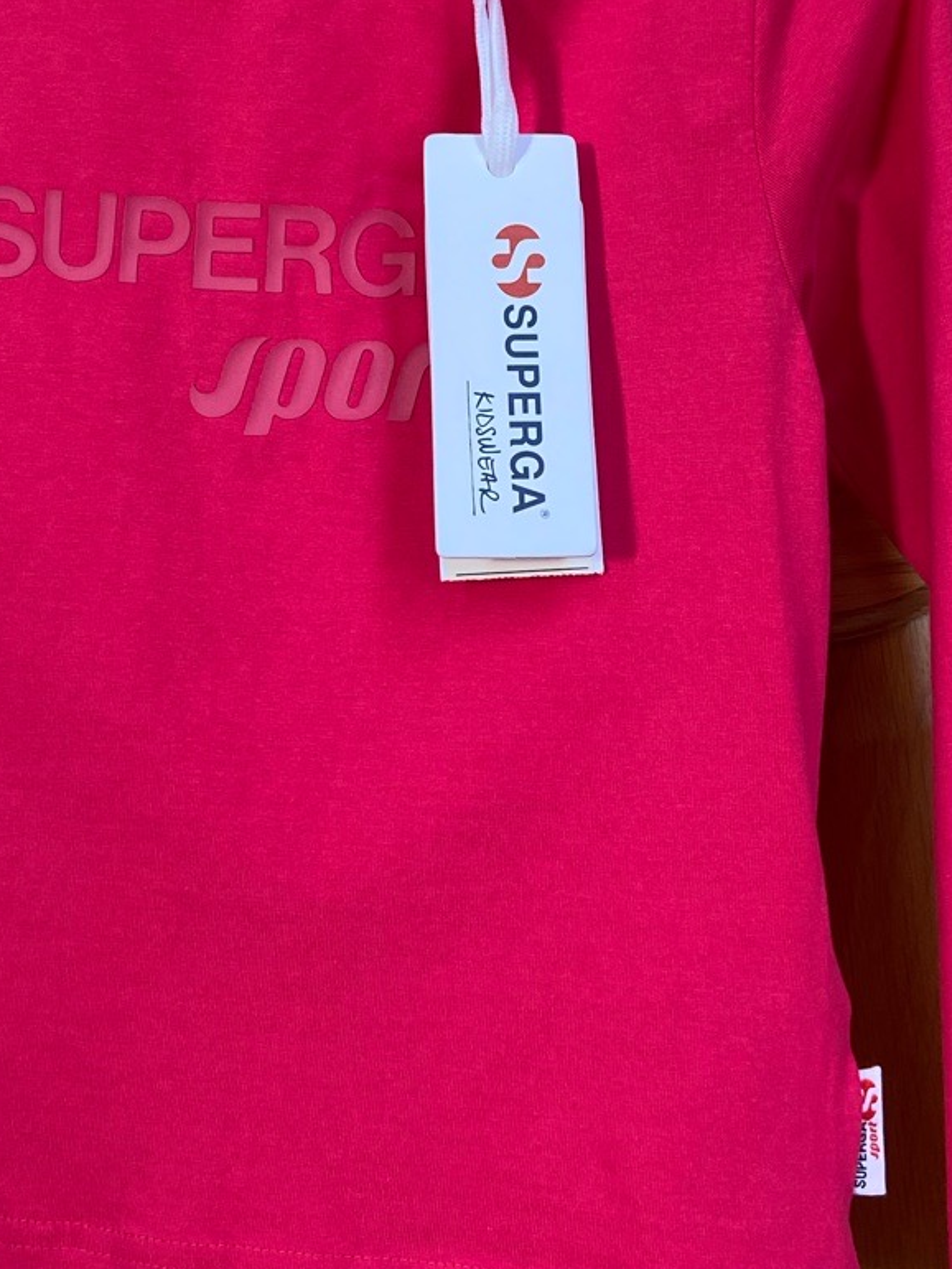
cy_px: 445
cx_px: 359
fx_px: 1979
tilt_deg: +1.6
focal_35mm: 54
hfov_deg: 27.0
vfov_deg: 35.3
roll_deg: +3.3
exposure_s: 1/107
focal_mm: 4.25
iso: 125
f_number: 1.8
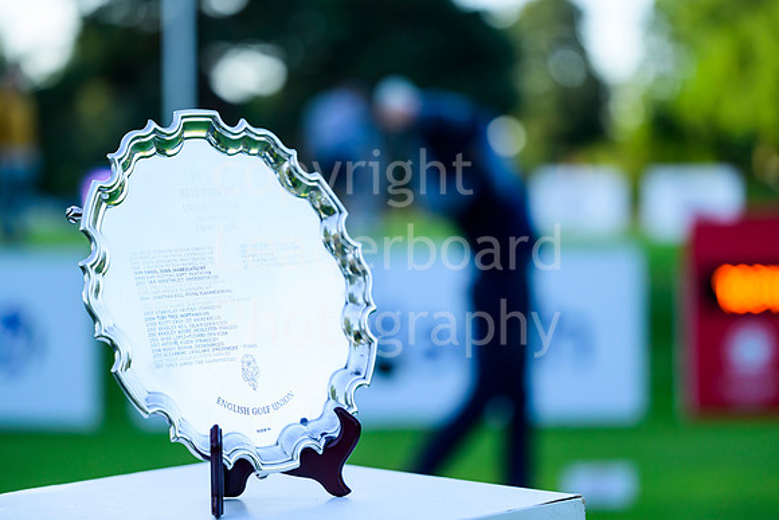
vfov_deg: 14.6
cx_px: 390
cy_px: 260
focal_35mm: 94
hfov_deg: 21.7
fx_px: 2034
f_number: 2.8
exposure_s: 1/2000
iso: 800
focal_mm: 94
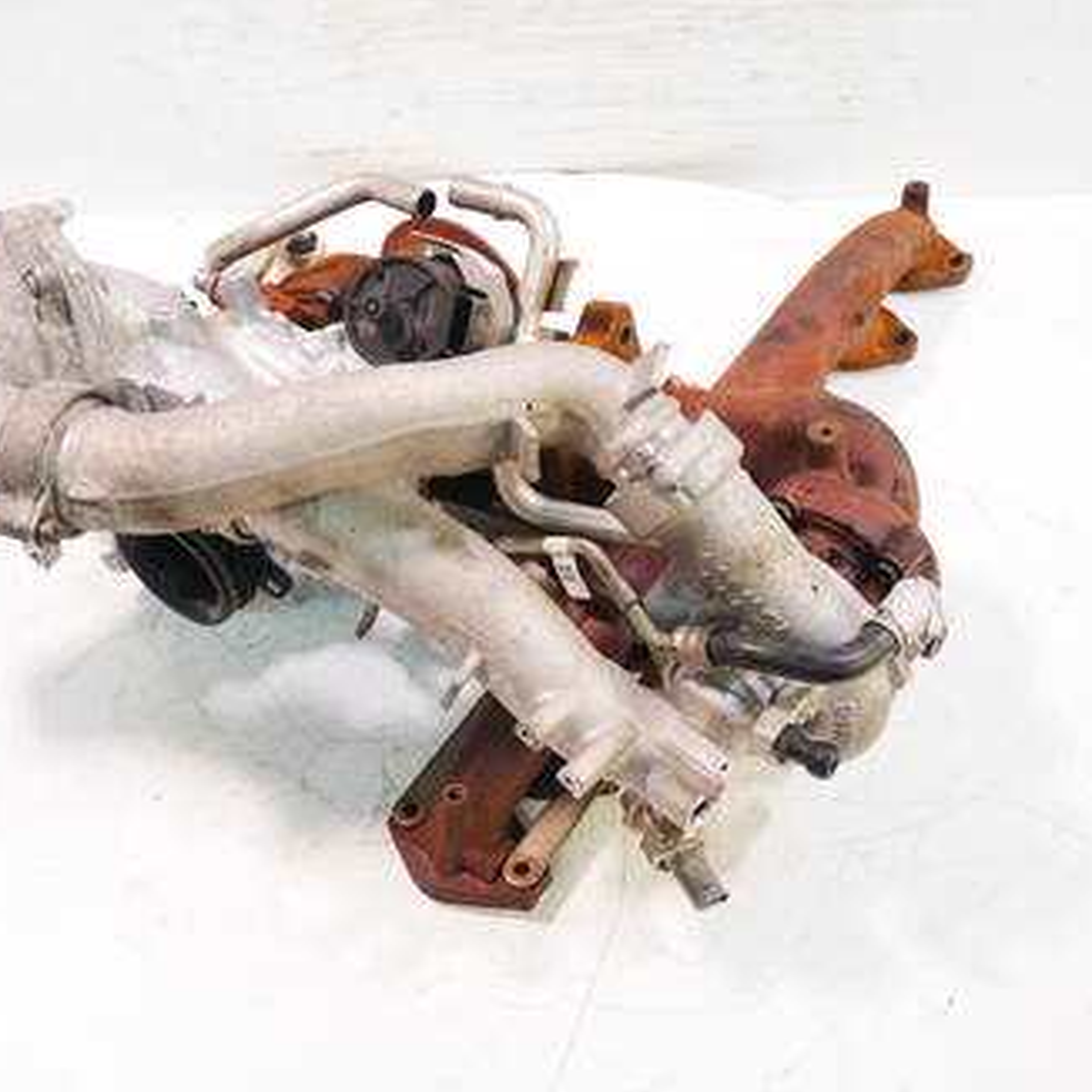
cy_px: 519
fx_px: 1392
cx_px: 435
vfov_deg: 42.8
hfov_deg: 42.6
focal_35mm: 39
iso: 1000
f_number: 3.8
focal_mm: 15
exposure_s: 1/60
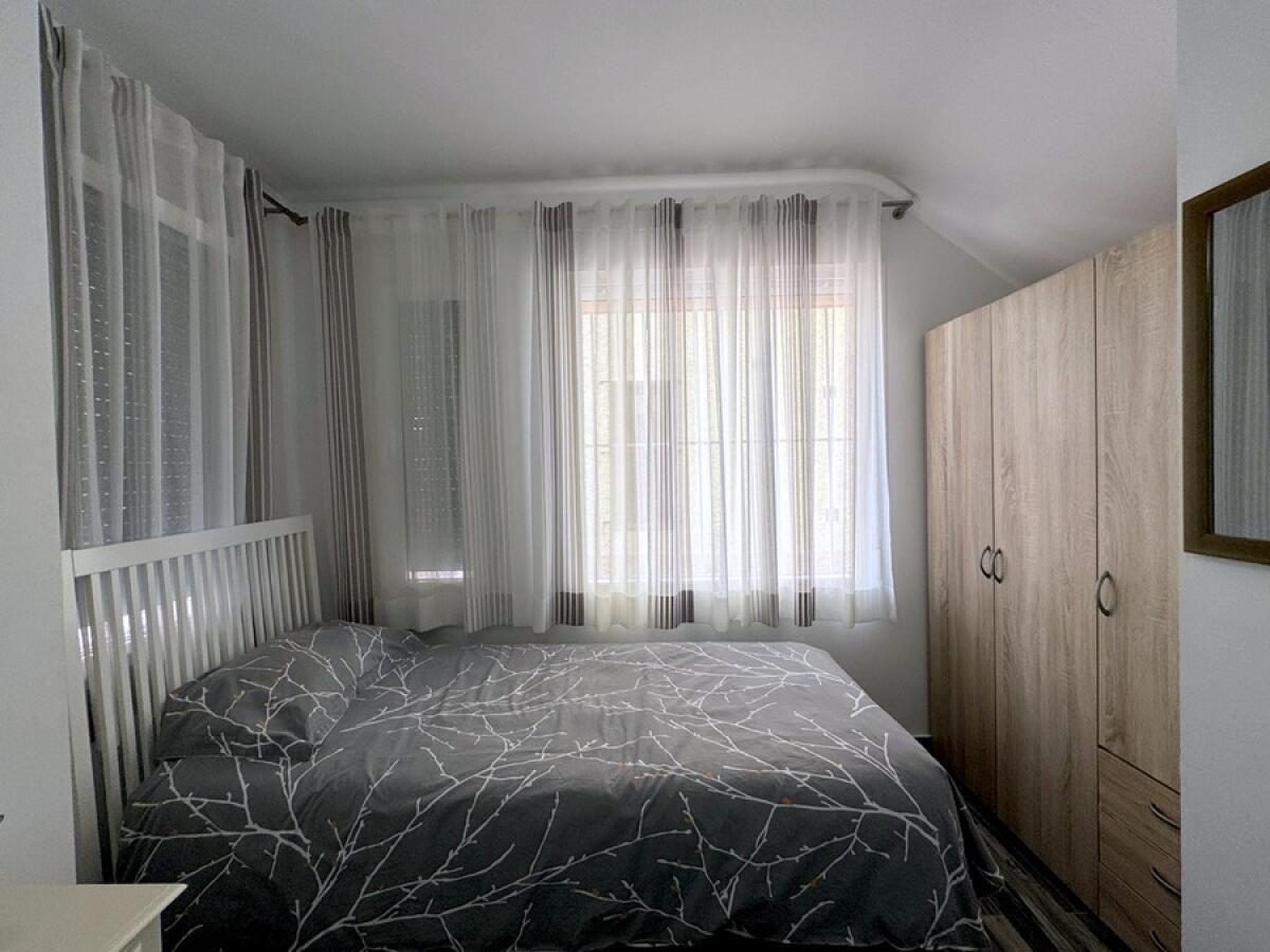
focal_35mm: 14
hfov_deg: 102.1
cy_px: 476
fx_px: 514
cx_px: 635
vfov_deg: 85.7
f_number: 2.2
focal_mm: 2.22
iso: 50
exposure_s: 1/99
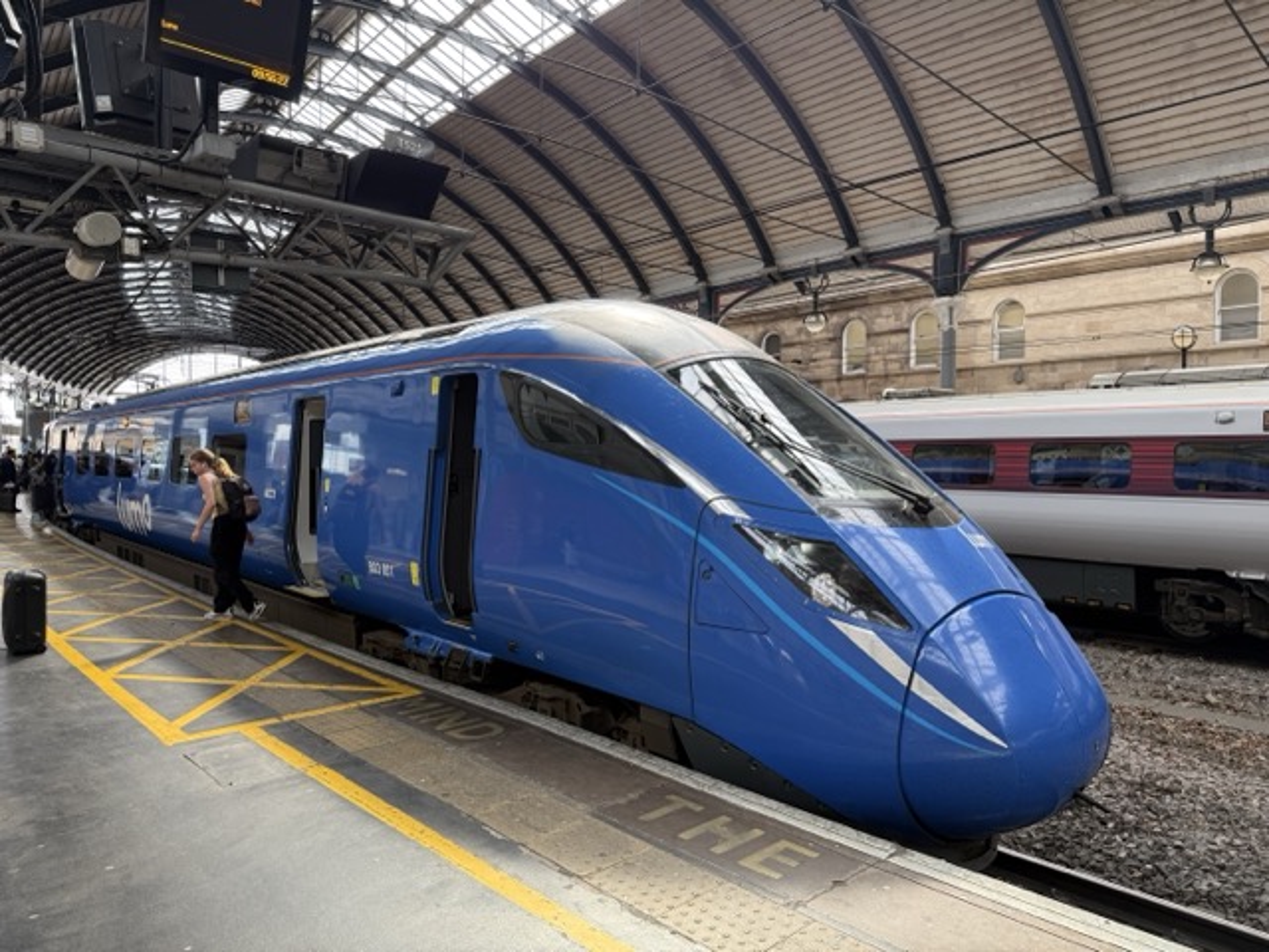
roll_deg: -0.5
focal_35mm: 24
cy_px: 476
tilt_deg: -1.3
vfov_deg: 56.8
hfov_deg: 71.6
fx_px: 880
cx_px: 634
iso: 100
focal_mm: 6.76
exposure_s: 1/254
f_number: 1.78
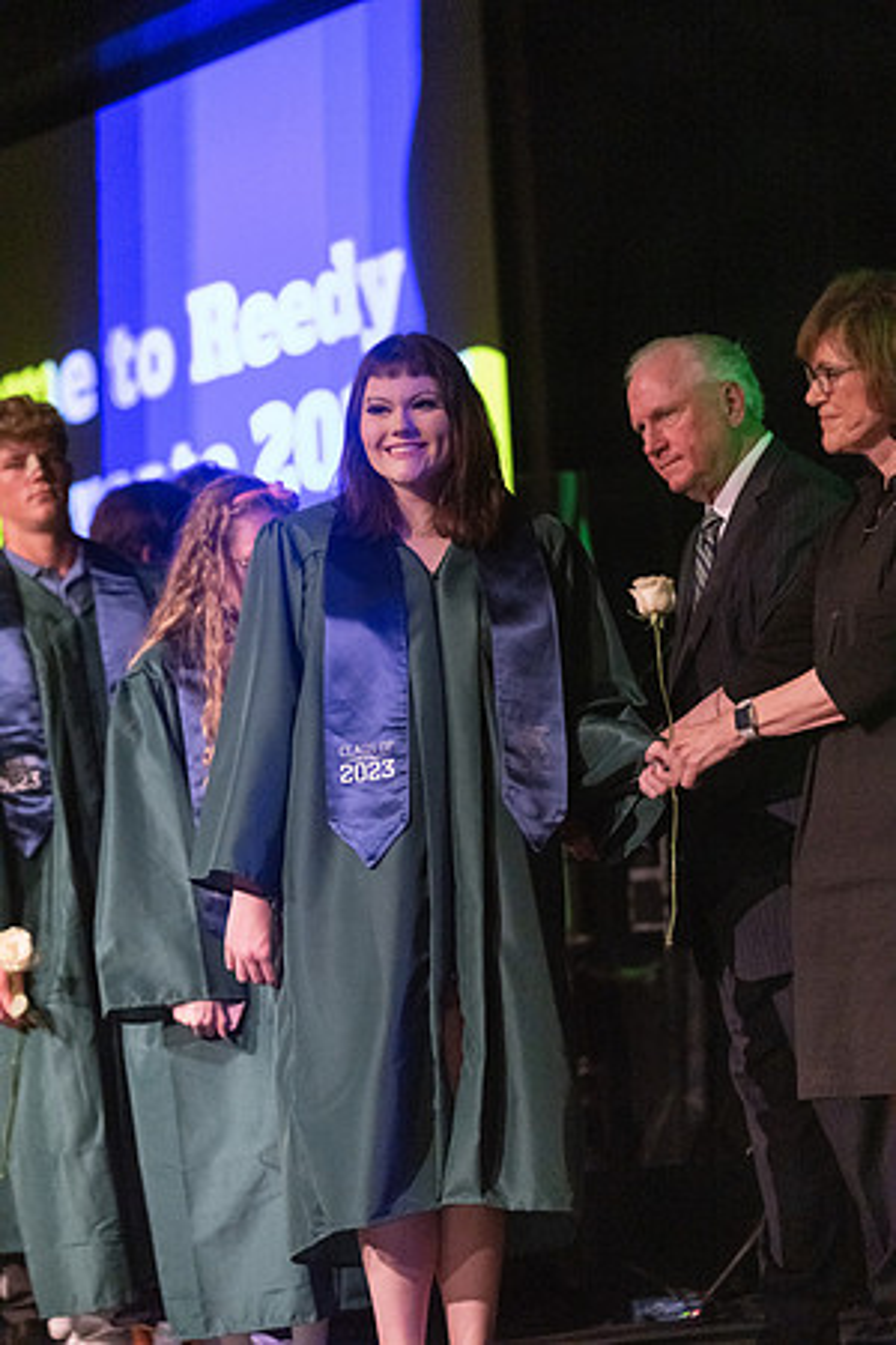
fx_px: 4069
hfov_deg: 12.6
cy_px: 672
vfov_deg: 18.8
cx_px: 448
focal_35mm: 109
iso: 16000
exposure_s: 1/1000
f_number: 2.8
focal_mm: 109
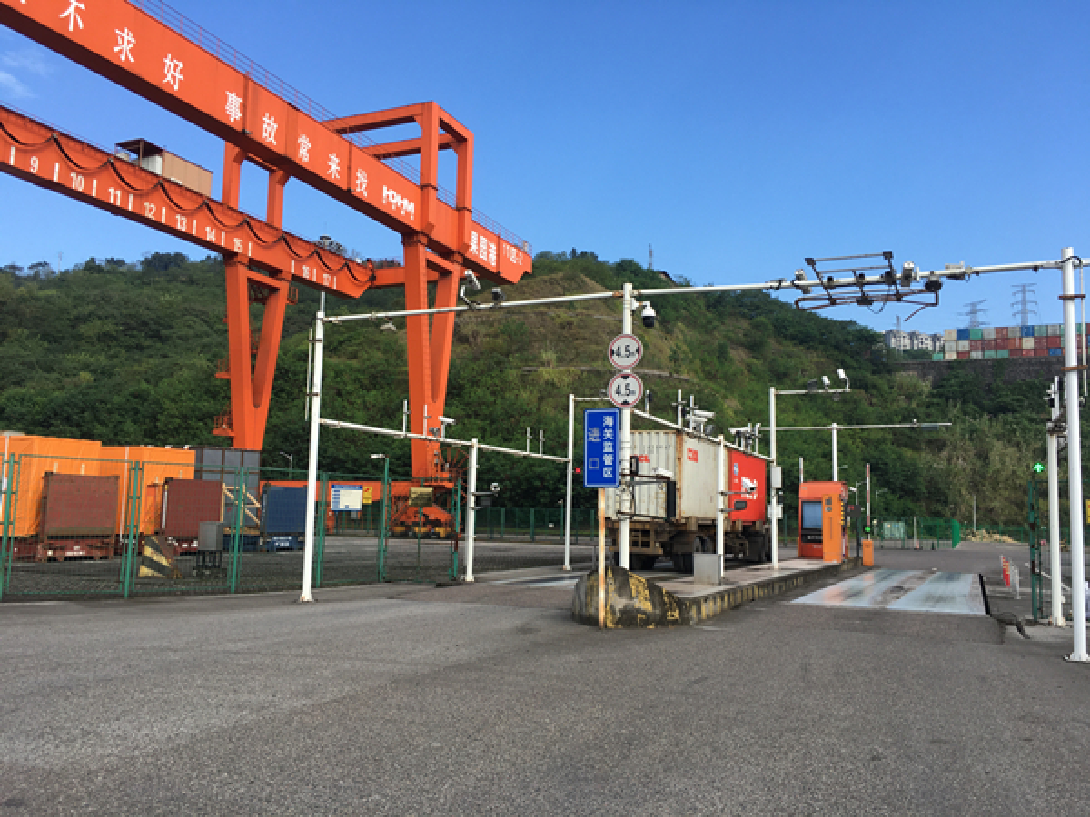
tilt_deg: +6.6
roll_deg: -0.9
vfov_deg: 48.2
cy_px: 408
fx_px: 913
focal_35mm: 29
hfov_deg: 61.7
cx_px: 545
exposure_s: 1/836
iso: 25
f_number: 2.2
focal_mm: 4.15
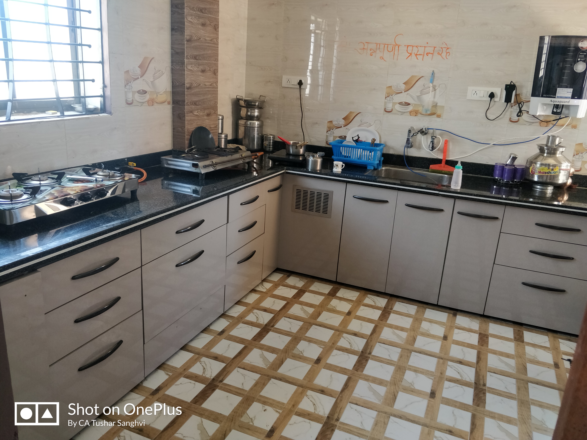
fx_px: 407
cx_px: 294
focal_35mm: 24
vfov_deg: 56.8
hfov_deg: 71.6
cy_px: 220
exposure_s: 1/50
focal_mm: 4.1
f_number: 1.7
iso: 640
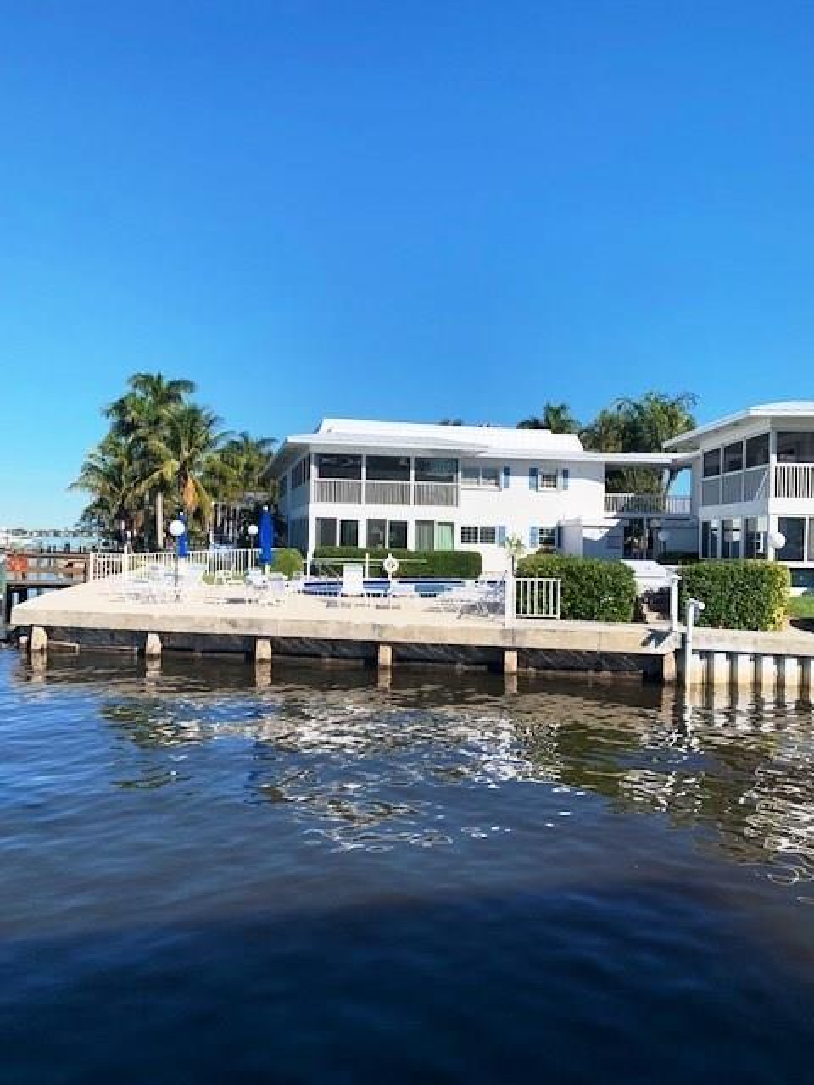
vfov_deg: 67.3
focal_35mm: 26
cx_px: 407
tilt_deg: +1.8
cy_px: 542
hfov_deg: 53.1
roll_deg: -0.7
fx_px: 815
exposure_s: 1/2545
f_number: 1.8
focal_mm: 4.25
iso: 25
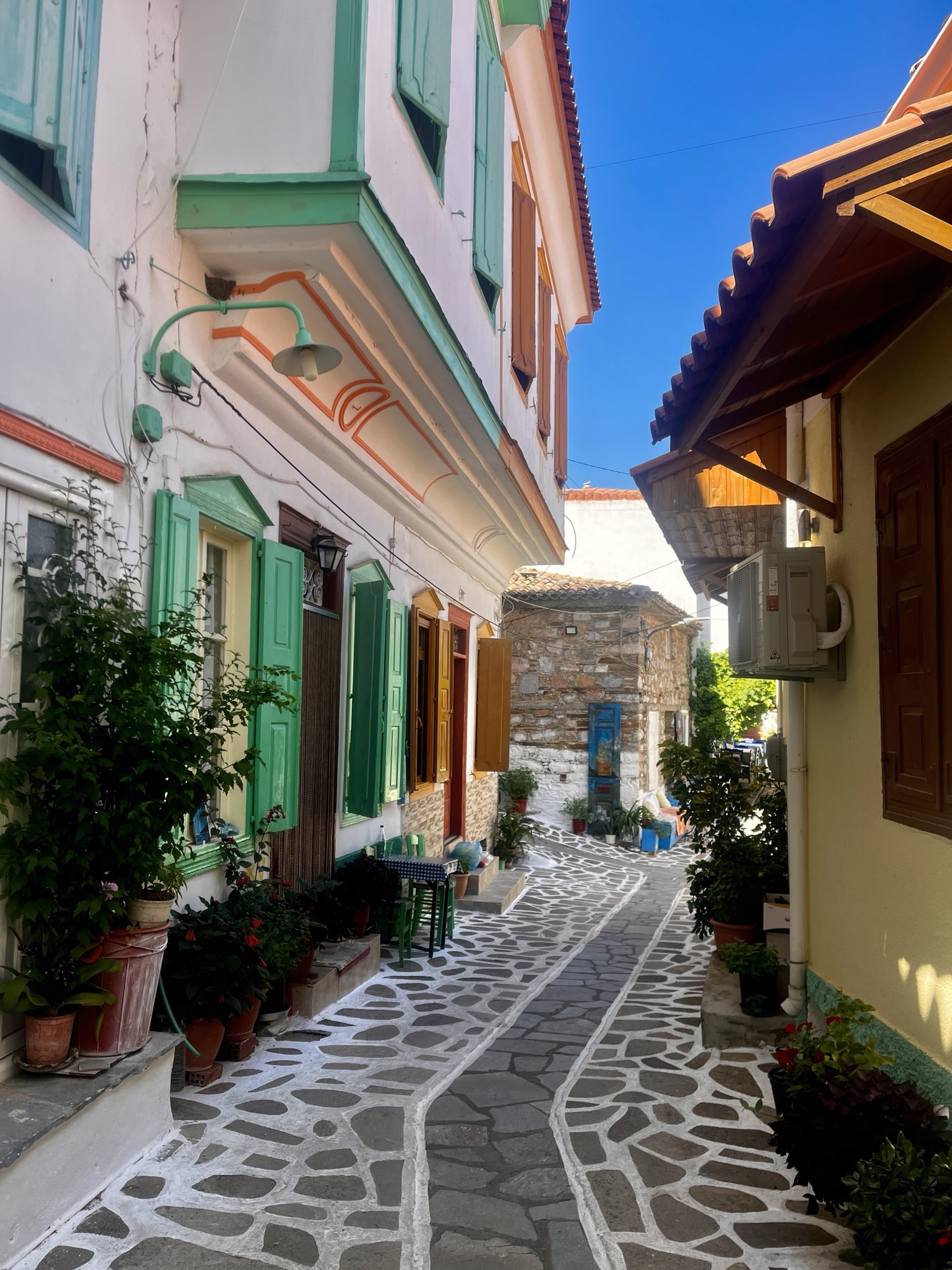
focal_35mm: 26
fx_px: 953
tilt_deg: +4.1
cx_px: 476
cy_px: 635
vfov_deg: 67.3
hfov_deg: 53.1
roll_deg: +0.6
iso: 50
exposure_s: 1/852
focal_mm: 5.1
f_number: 1.6
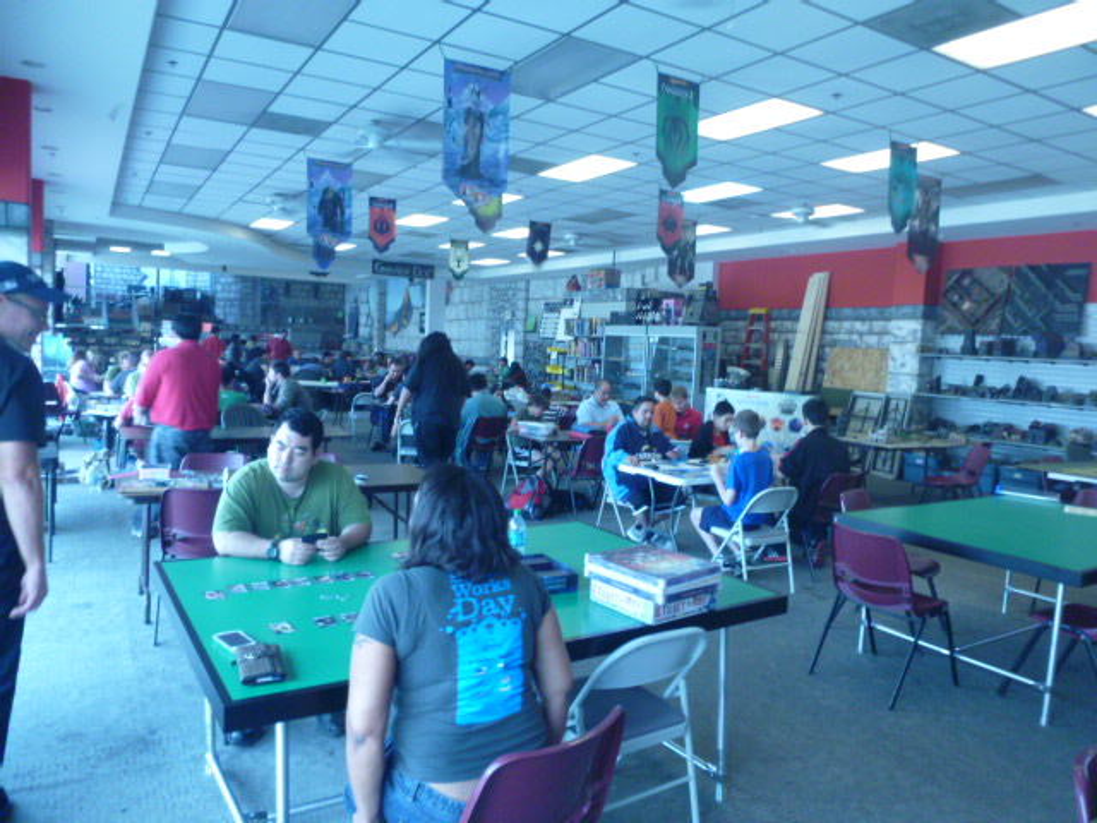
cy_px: 412
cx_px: 548
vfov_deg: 54.9
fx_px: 792
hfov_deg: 69.4
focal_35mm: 25
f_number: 3.9
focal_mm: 4.5
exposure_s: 1/30
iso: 400
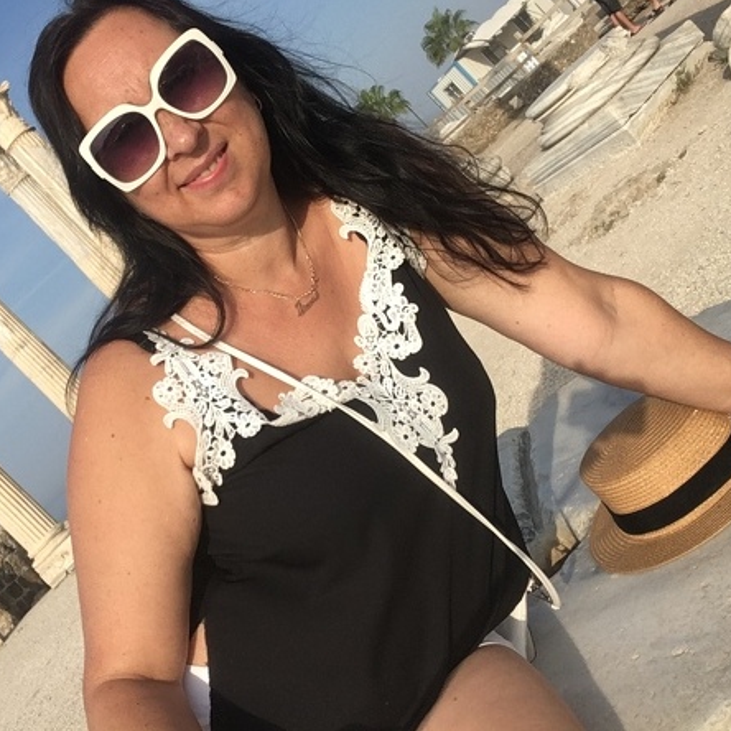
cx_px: 268
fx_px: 884
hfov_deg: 44.5
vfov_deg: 44.9
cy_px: 364
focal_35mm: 37
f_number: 2.4
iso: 50
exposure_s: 1/1401
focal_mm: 2.15
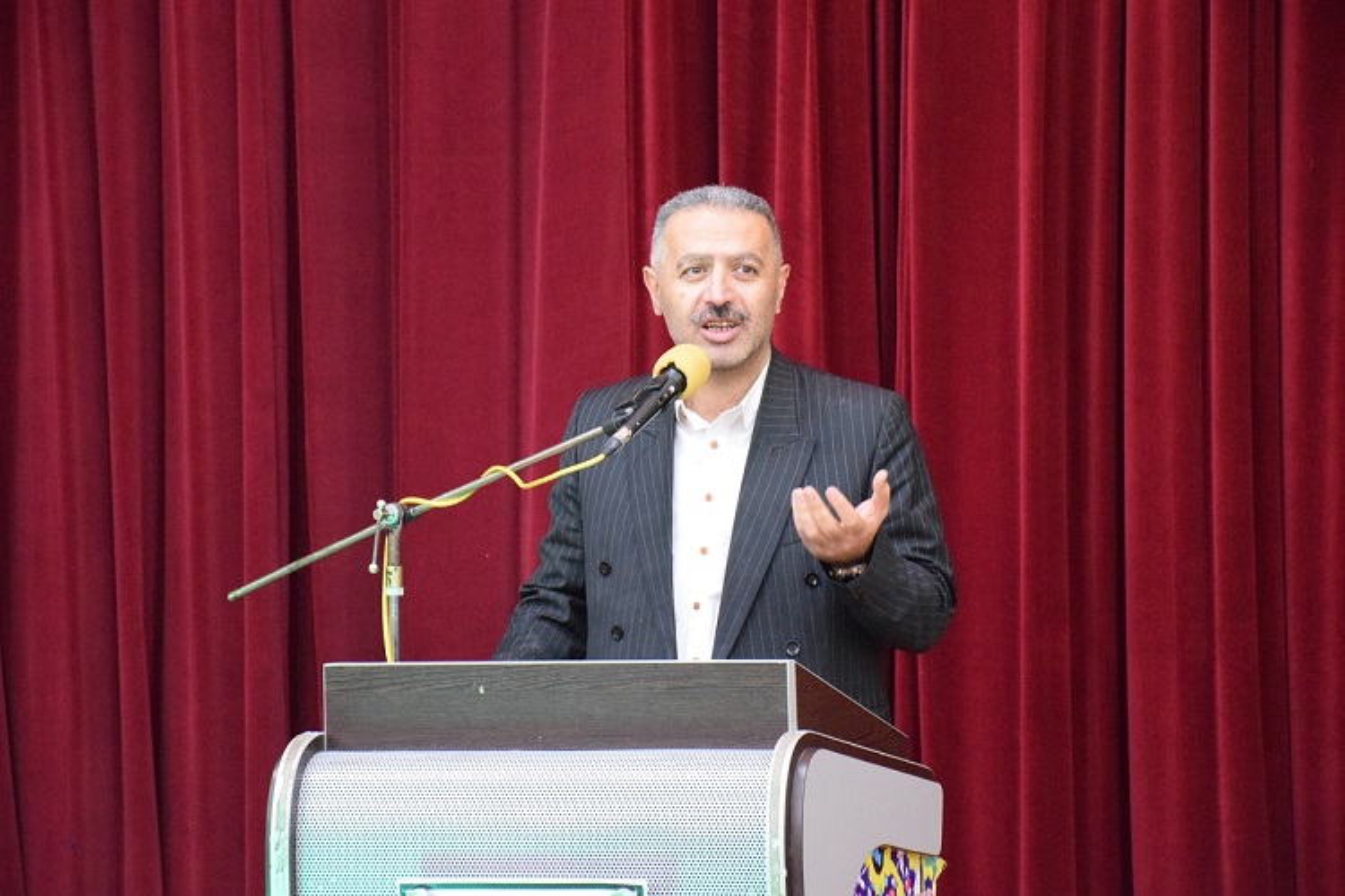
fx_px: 4763
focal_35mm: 128
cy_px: 448
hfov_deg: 16.1
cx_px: 672
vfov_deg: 10.8
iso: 6400
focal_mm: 85
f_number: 5.3
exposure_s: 1/30
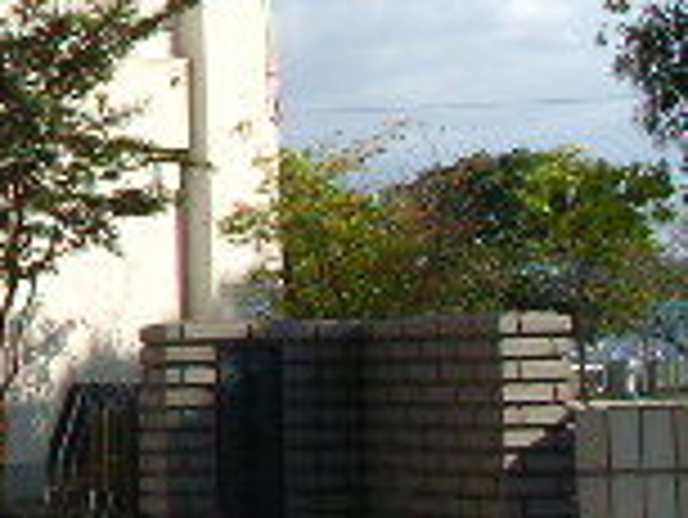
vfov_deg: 9.2
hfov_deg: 11.4
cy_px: -90
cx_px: -625
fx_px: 3163
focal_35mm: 159
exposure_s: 1/361
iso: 50
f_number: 5.6
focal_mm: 5.8
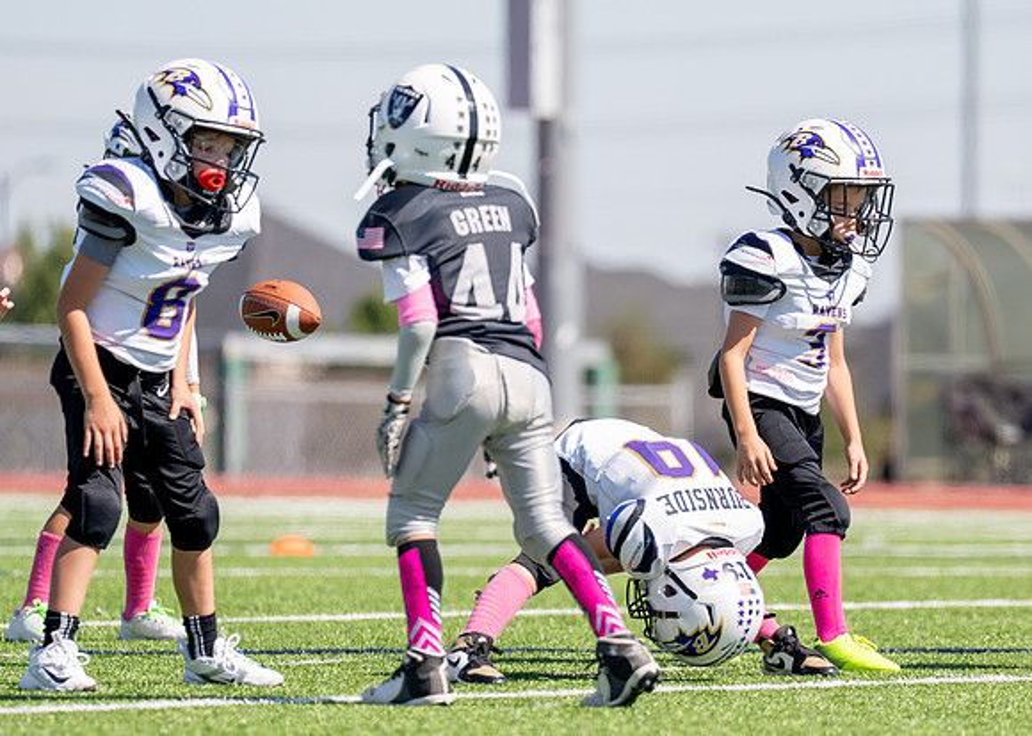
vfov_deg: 3.8
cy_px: 467
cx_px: 706
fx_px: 11034
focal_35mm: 377
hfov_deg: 5.4
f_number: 2.8
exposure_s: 1/4000
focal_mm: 200
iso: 200
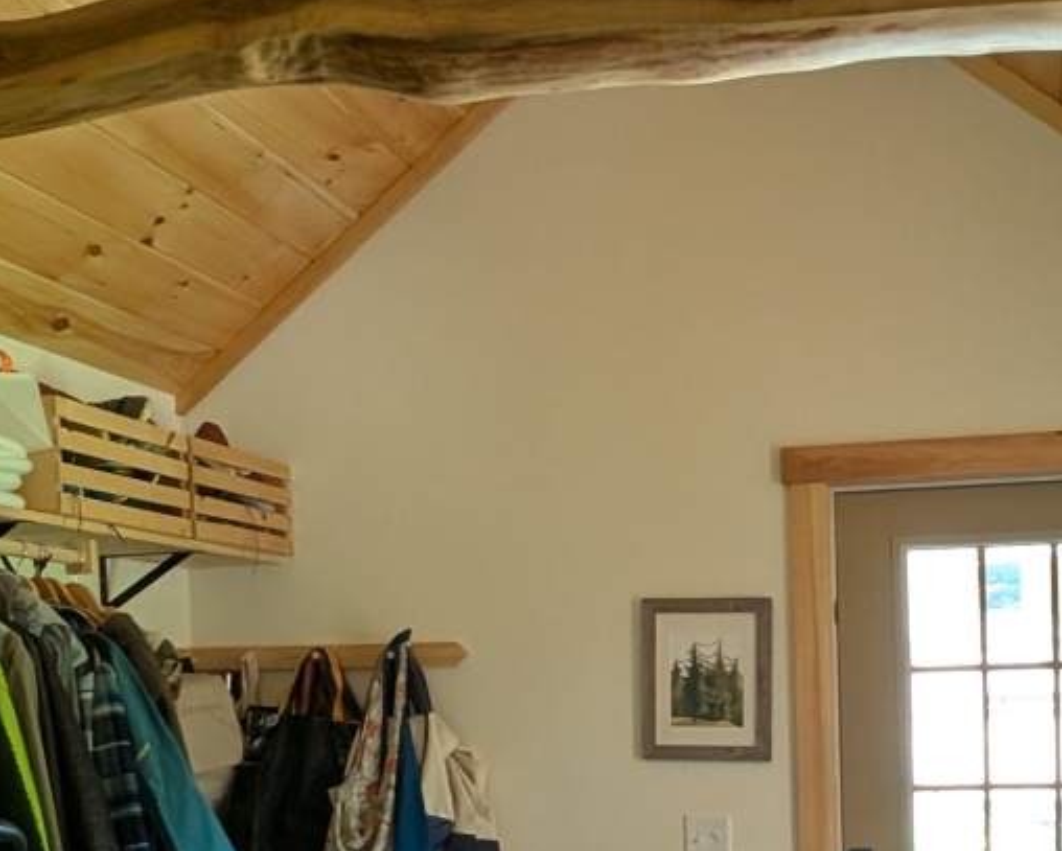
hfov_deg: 44.6
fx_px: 1258
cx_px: 763
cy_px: 781
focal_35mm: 40
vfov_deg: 35.0
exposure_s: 1/33.5
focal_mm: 1.95
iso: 178
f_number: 2.2
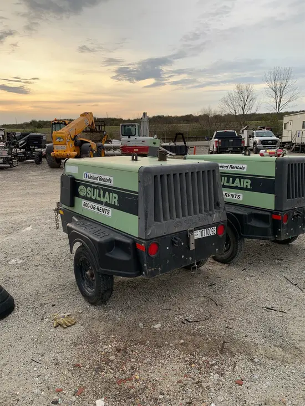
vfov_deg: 67.3
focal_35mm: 26
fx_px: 305
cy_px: 203
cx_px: 152
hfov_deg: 53.1
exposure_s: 1/262
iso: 25
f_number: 1.8
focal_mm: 4.25
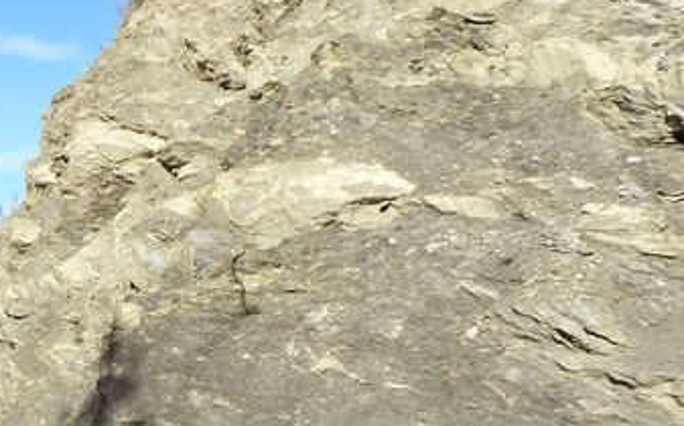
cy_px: 534
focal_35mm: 63
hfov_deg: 28.9
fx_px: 1173
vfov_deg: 19.2
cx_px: -95
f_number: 4
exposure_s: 1/400
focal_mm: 4.1
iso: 80
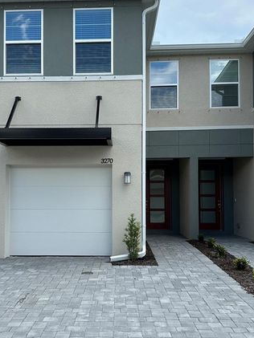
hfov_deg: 37.6
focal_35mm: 38
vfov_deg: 48.9
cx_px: 104
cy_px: 189
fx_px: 372
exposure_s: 1/2155
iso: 80
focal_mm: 6.86
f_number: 1.78
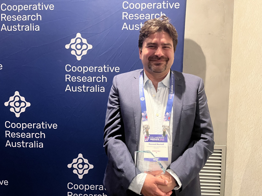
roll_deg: -1.1
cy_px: 98
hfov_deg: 67.3
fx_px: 197
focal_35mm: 26
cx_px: 131
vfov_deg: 53.1
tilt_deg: -4.1
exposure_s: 1/25
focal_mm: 5.1
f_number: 1.6
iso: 500
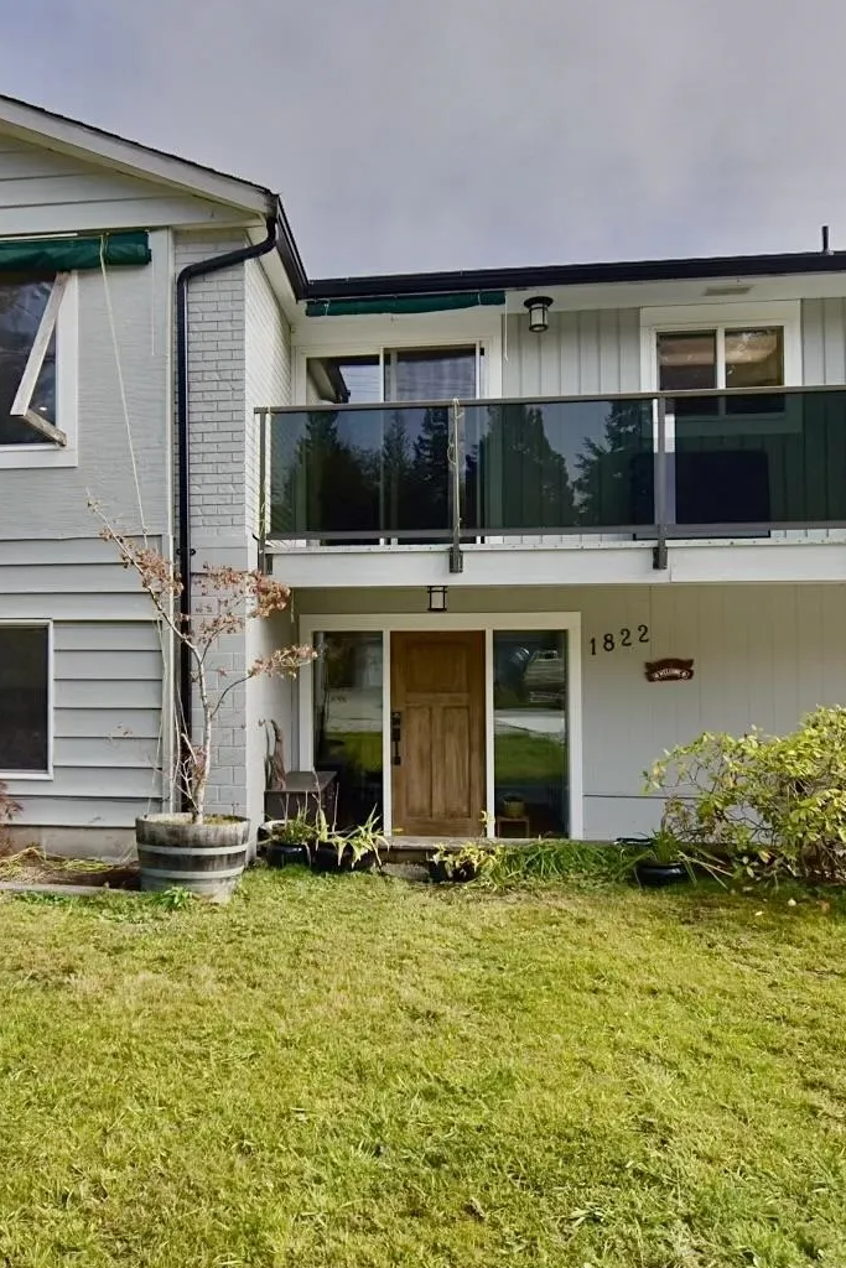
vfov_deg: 69.8
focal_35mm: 26
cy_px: 649
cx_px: 331
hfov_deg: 49.6
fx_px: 908
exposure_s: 1/500
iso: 140
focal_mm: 11
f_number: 4.8
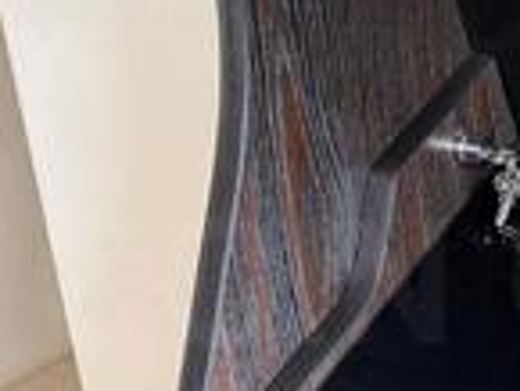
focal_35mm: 88
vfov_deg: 16.7
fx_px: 1323
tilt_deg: -22.9
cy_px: 280
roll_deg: +1.1
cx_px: 698
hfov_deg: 20.2
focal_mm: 6.76
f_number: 1.78
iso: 800
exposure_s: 1/40
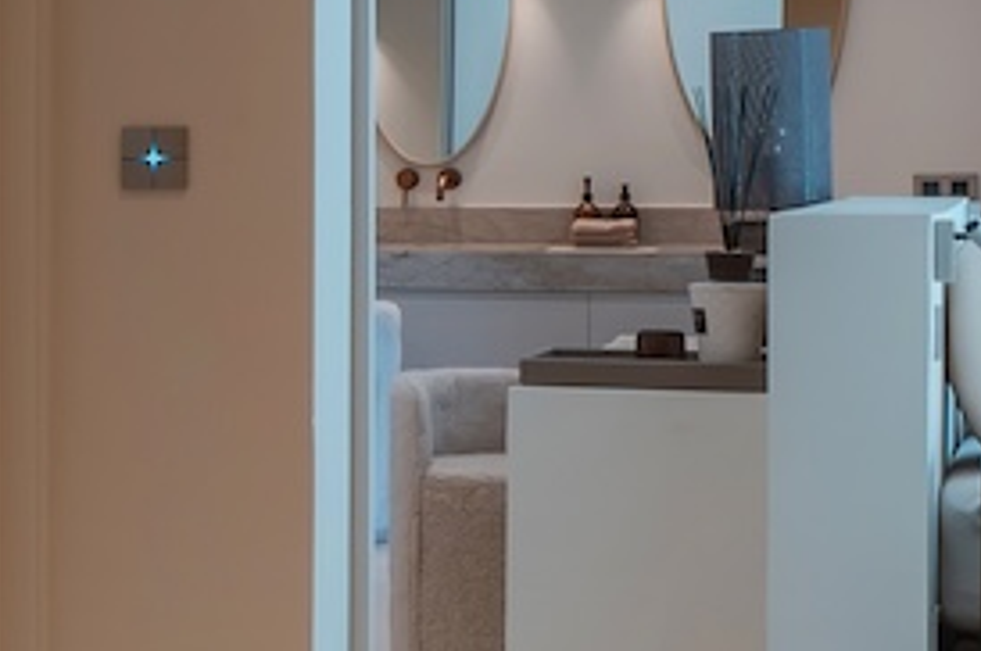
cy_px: 39
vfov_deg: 11.2
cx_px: -1454
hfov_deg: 12.7
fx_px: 3284
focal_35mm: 121
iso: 64
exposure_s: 1/2
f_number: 10
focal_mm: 16.5
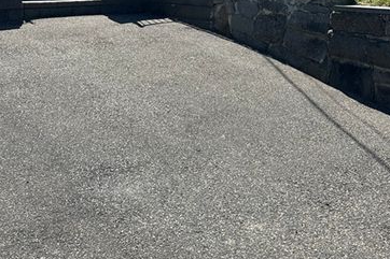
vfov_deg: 26.2
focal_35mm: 46
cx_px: 234
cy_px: -49
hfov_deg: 42.6
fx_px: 498
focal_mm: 6.86
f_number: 1.78
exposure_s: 1/3155
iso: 80
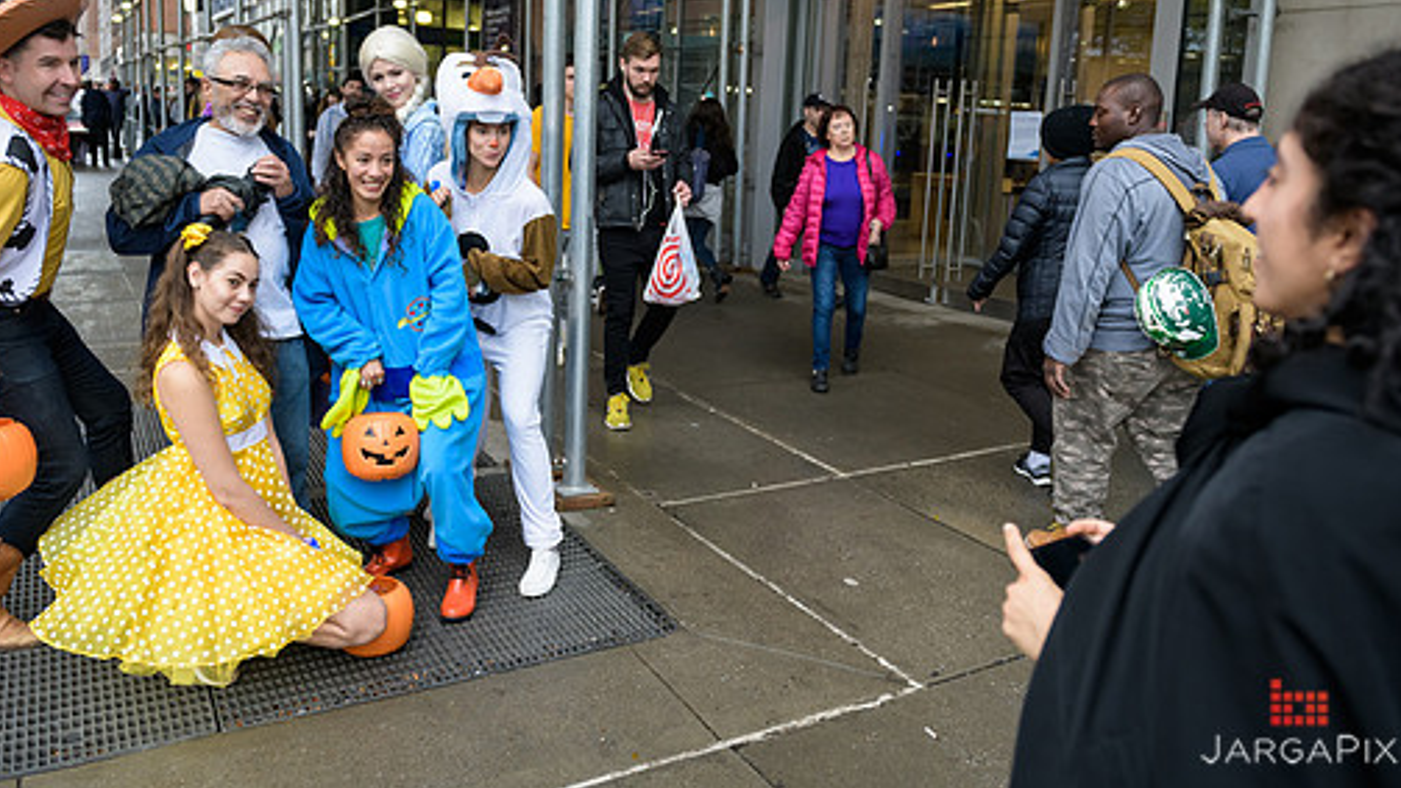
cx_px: 660
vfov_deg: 39.9
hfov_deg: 66.0
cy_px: 285
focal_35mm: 29
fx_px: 1077
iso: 800
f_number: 3.2
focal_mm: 24
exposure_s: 1/400
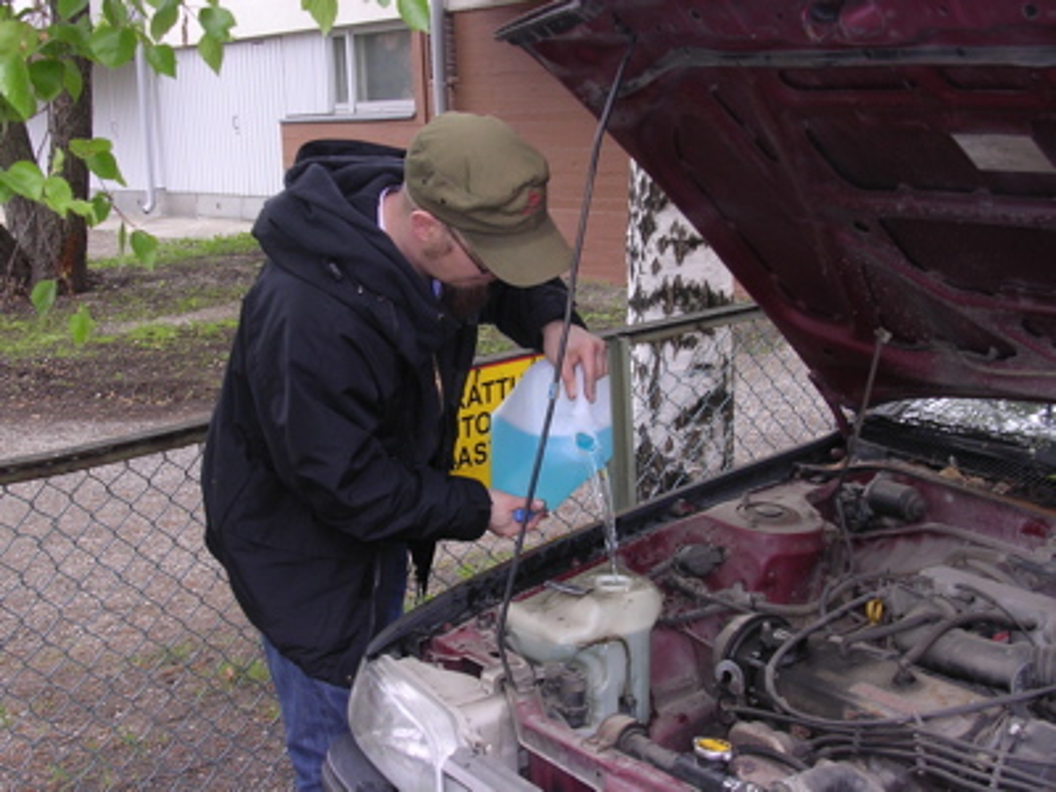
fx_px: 1617
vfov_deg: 27.5
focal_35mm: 53
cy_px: 396
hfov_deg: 36.2
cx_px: 528
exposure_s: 1/30
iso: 100
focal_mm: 8
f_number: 3.2
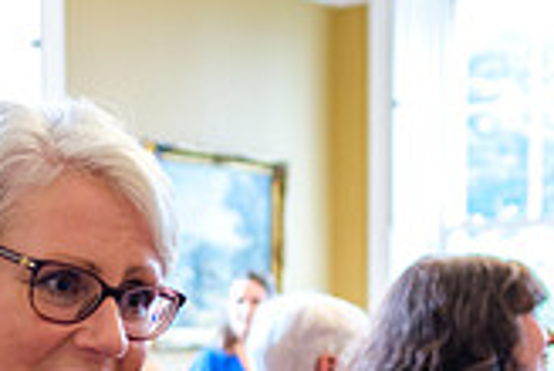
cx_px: -11
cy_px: 454
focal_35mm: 91
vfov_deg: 14.6
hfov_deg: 21.5
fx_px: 1403
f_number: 1.8
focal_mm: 16
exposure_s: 1/160
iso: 2500
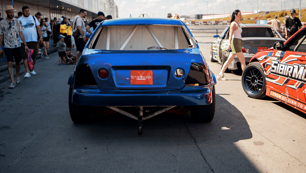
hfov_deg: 48.3
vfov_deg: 28.4
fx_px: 341
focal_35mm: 42
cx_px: 142
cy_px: 77
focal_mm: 23
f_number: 1.2
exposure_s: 1/3200
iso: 100
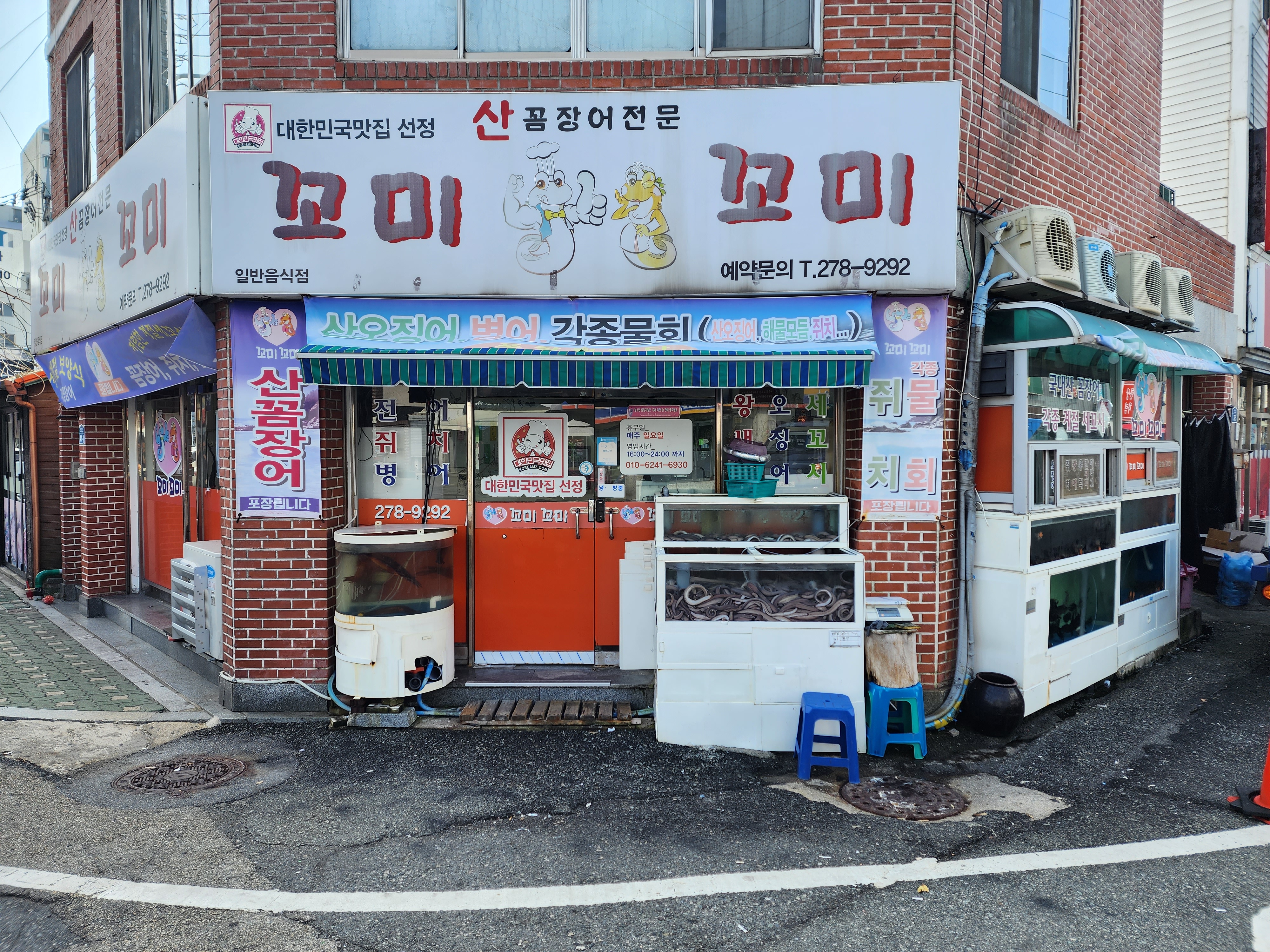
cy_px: 476
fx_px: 844
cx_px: 635
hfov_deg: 73.9
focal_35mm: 23
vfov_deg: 58.9
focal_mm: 6.4
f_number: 1.8
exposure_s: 1/199
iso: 12
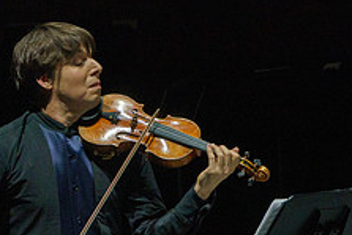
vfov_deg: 1.3
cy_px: 203
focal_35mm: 1041
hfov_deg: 2.0
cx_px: 412
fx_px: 10185
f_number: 10
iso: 4000
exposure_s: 1/250
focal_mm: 400
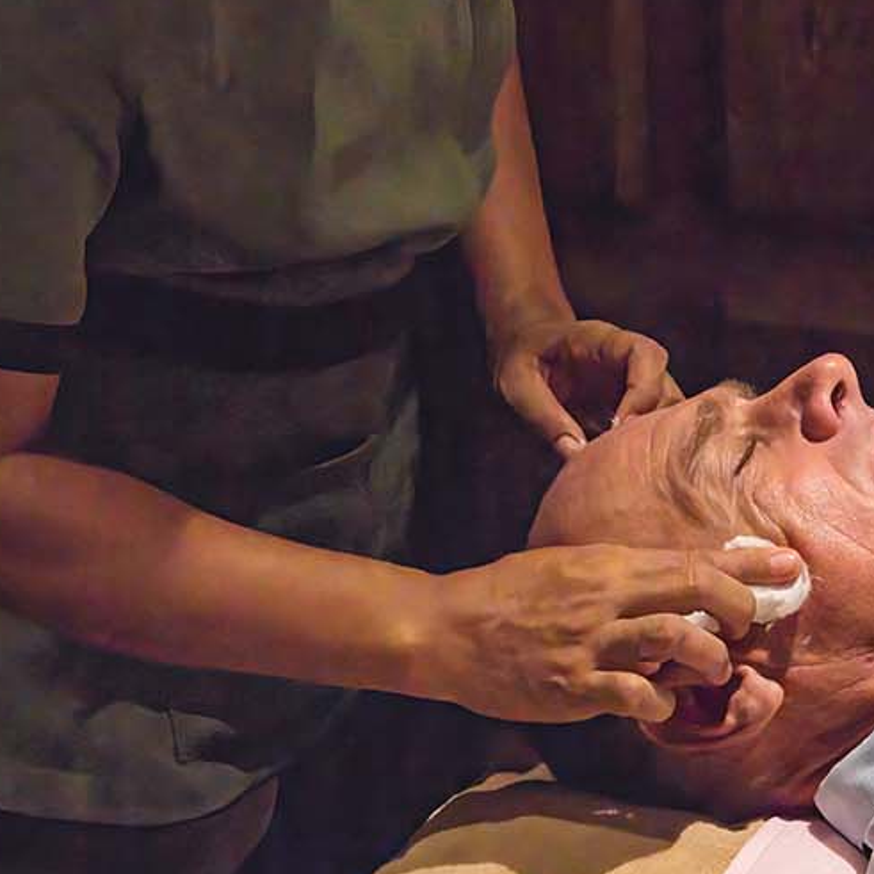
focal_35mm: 132
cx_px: 571
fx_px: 3771
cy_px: 235
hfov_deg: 13.2
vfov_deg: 13.2
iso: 40000
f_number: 5.6
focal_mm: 53
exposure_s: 1/200
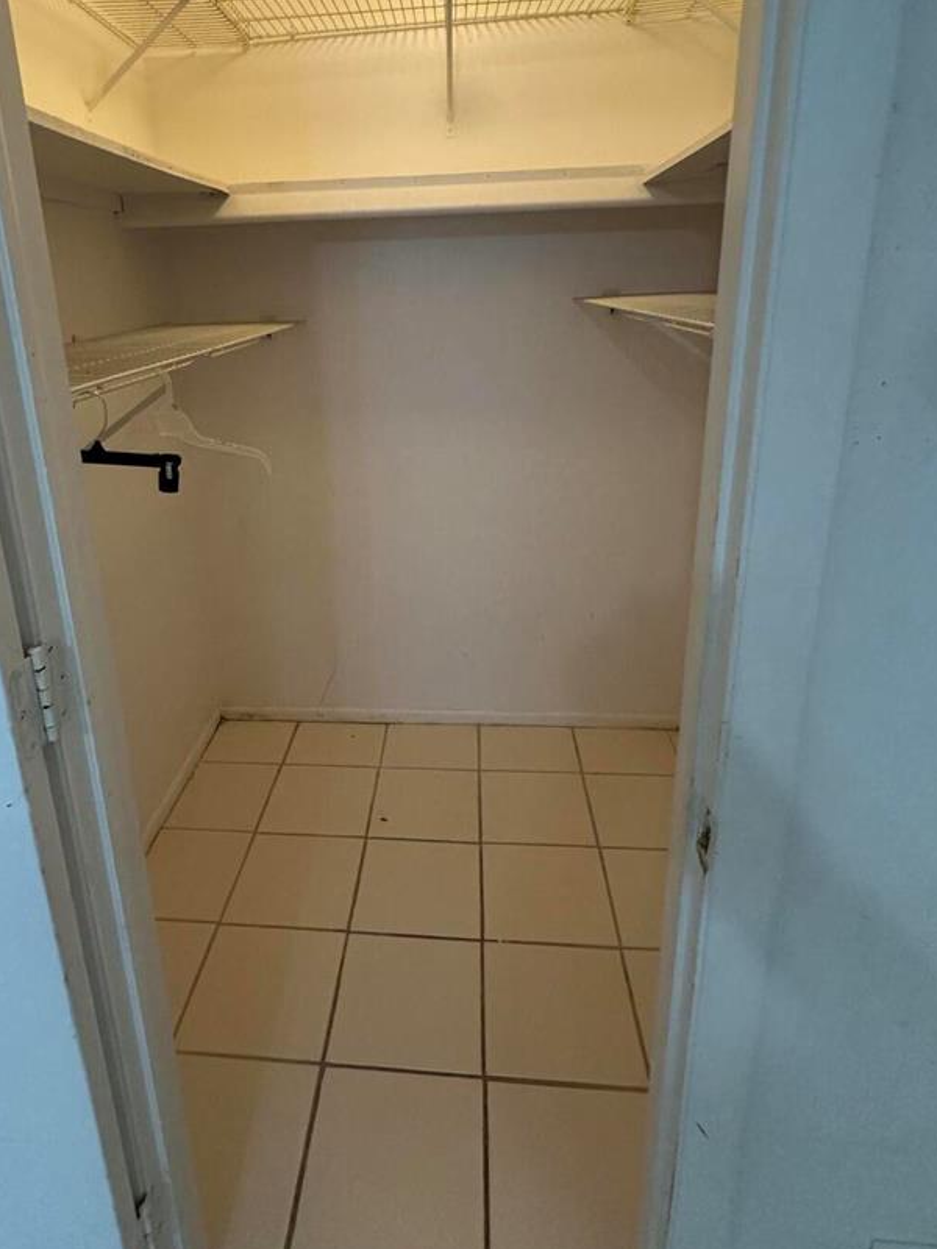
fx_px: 758
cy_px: 509
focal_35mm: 21
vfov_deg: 78.2
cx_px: 400
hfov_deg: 63.1
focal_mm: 2.22
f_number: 2.2
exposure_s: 1/120
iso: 320
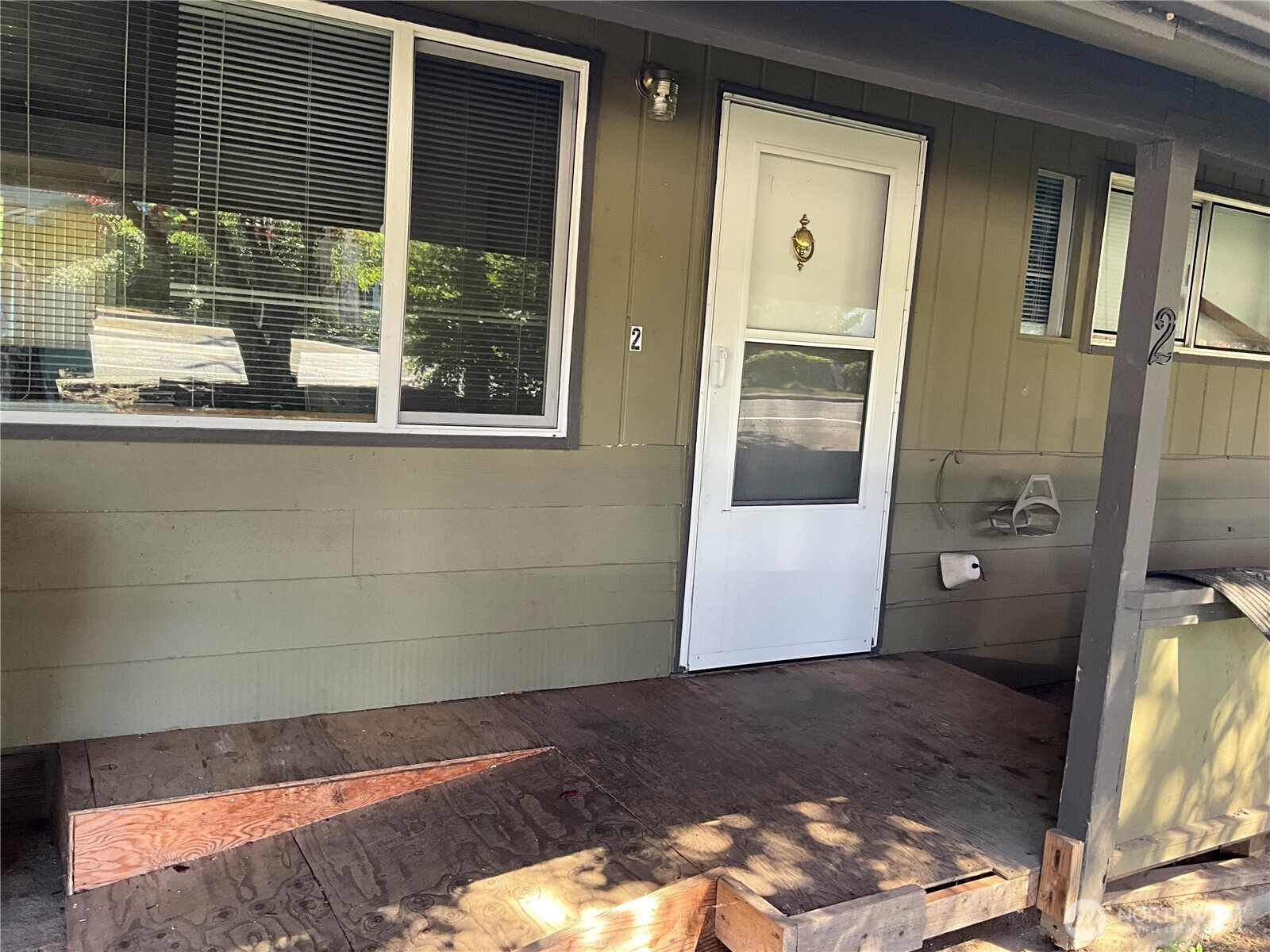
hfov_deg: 61.7
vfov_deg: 48.2
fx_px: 1064
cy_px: 476
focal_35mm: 29
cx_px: 635
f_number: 1.8
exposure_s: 1/95
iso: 64
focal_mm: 3
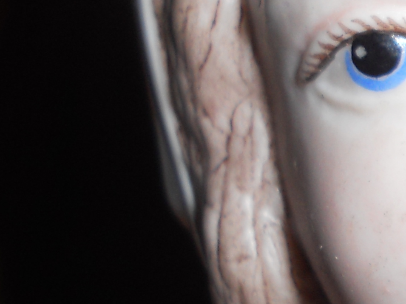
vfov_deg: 11.0
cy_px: 76
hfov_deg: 14.0
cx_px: 572
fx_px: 1571
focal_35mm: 134
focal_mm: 5.8
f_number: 8.8
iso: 80
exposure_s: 1/25
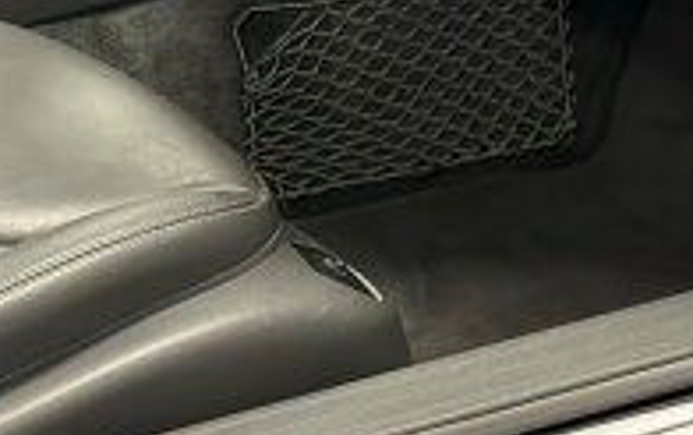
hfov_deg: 12.6
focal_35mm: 166
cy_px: -60
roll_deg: +0.5
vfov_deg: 7.9
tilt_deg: -17.6
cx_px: 180
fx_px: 3139
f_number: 1.78
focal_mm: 6.86
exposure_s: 1/33
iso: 400
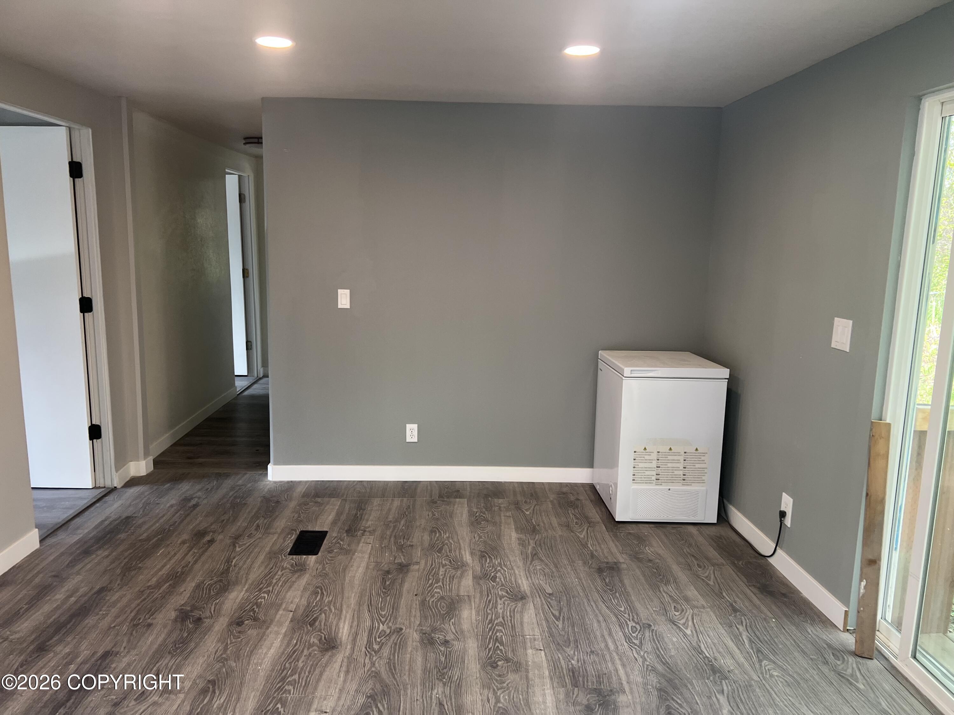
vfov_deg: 53.1
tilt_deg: -9.6
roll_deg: -0.9
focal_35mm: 26
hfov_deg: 67.3
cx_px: 477
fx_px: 717
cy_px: 358
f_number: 1.5
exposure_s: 1/121
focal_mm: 5.7
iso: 100
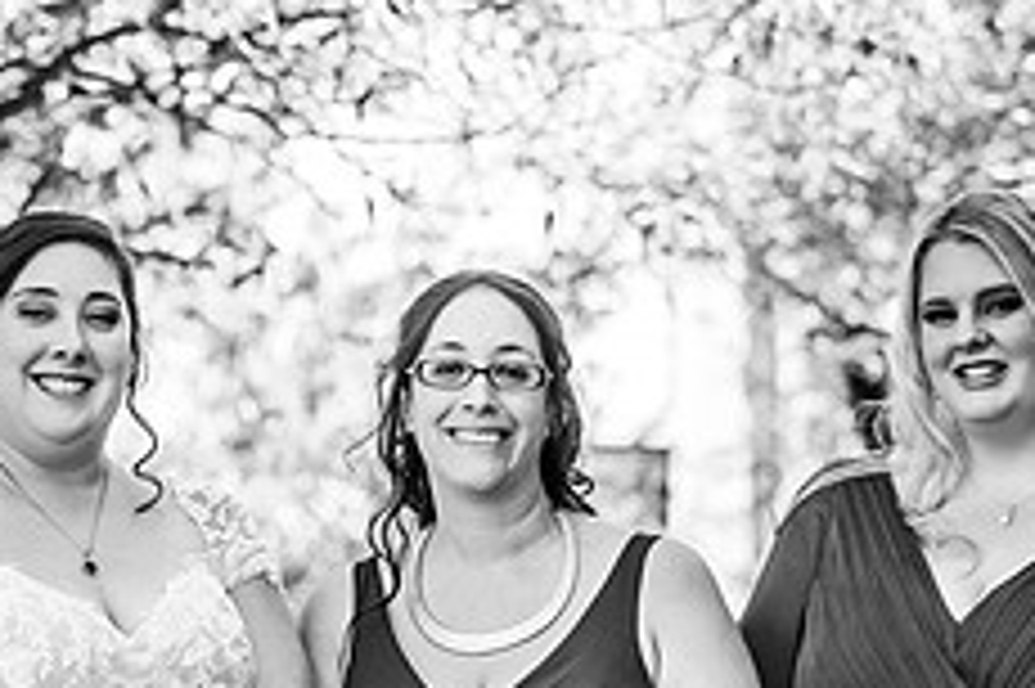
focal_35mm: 247
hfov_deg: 8.3
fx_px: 7096
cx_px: 50
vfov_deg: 5.6
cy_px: 508
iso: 400
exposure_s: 1/1000
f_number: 3.5
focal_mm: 98
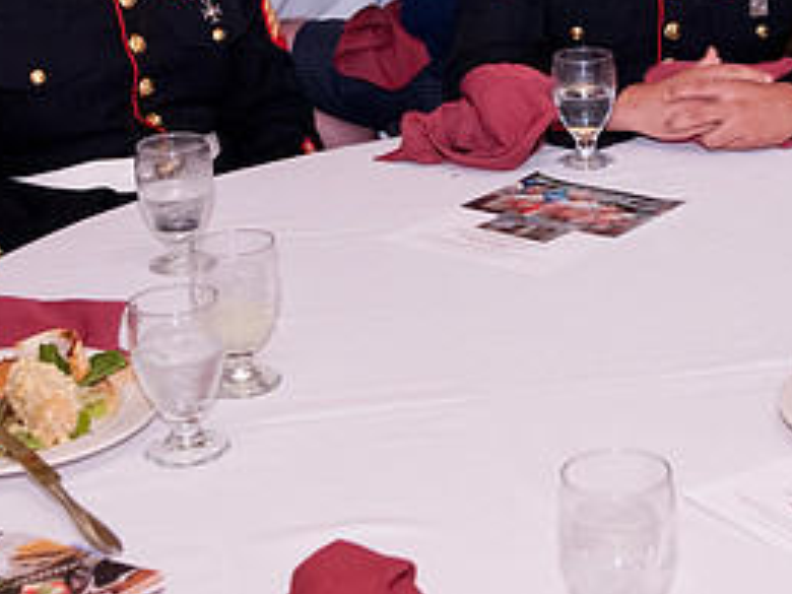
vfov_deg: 16.1
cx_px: 618
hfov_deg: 21.5
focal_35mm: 90
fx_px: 2059
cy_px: 11
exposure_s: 1/100
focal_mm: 28
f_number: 4.5
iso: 1250
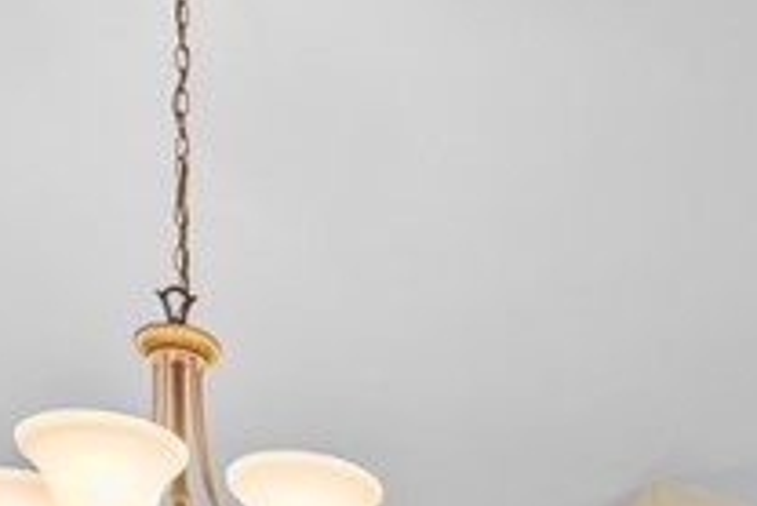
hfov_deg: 30.3
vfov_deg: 14.7
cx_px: 651
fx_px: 1347
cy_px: 1174
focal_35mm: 64
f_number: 9
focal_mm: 13
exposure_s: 3.2
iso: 100
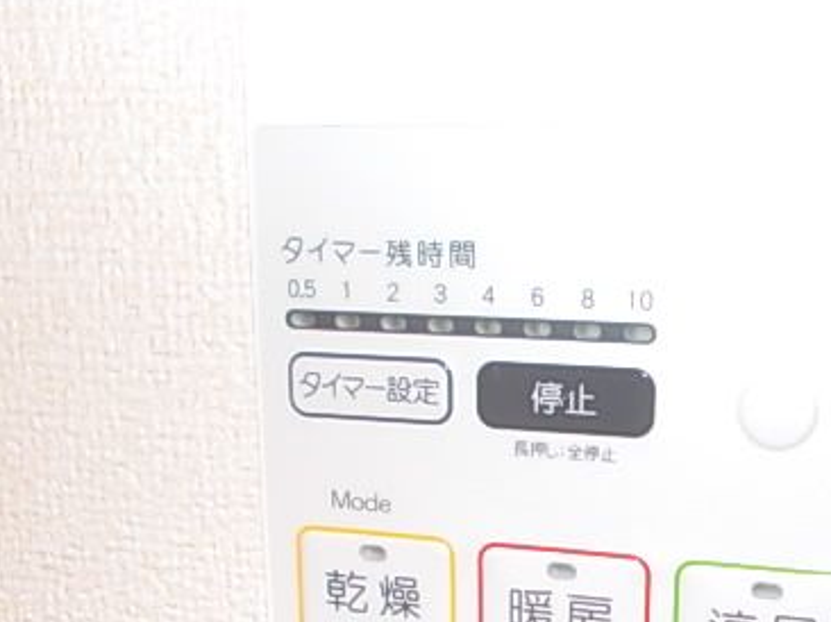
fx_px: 1176
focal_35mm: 49
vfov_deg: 29.1
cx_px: 577
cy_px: 479
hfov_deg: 38.3
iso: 200
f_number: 2.7
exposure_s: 1/25
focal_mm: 4
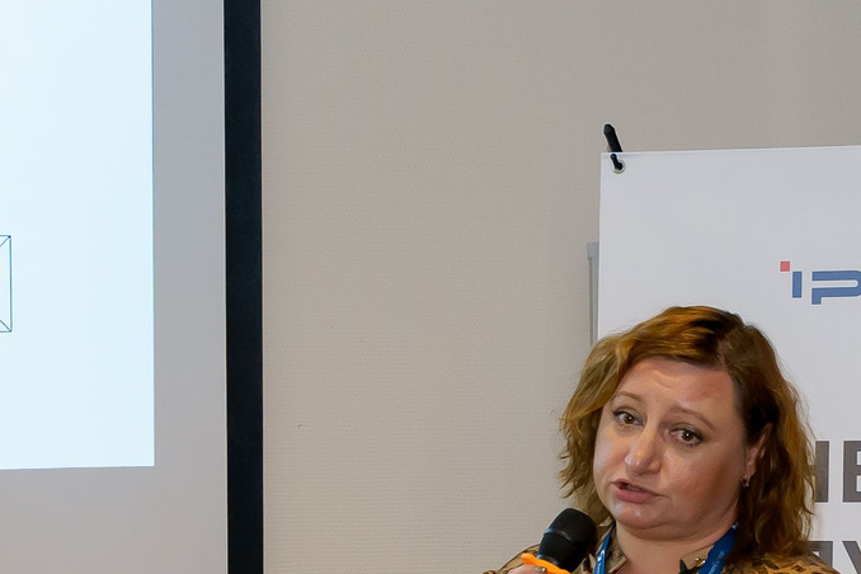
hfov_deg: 15.0
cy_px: 765
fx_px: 3252
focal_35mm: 136
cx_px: 178
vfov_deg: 9.9
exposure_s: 1/125
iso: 1600
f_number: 4.5
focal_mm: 36
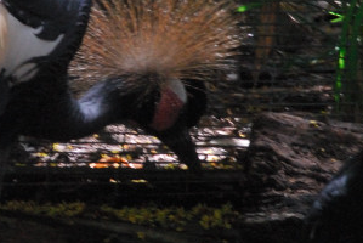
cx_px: 89
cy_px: 108
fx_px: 12142
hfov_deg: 1.7
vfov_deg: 1.1
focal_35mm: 1203
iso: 1600
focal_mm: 300
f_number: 16
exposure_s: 1/90
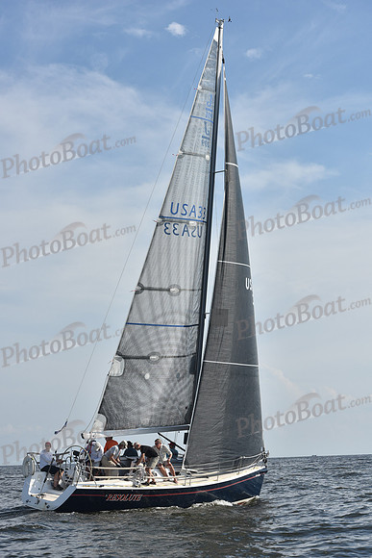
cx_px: 186
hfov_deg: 19.5
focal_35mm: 70
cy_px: 279
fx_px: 1084
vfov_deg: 28.8
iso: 250
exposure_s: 1/1000
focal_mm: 70
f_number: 10
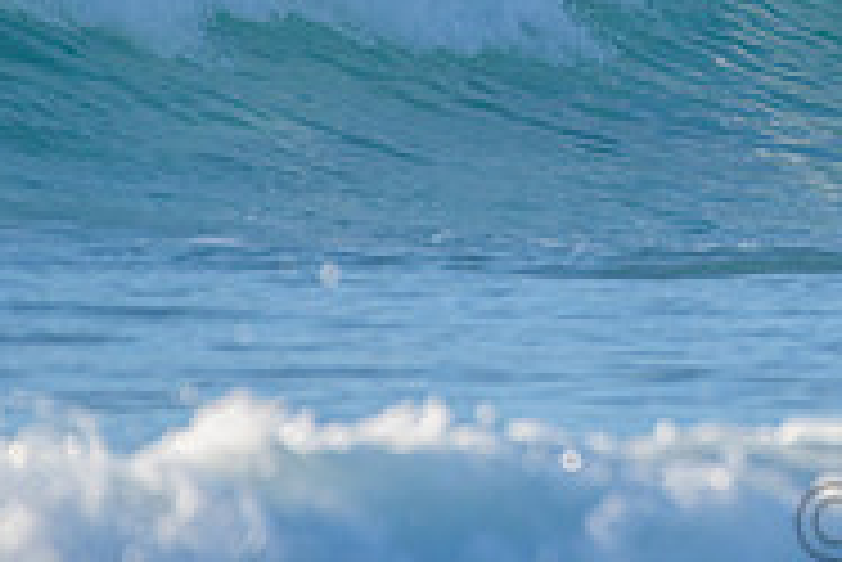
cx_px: 1144
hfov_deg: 1.3
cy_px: -223
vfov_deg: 0.9
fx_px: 36350
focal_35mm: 1553
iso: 320
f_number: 5.6
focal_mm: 500
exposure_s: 1/2000
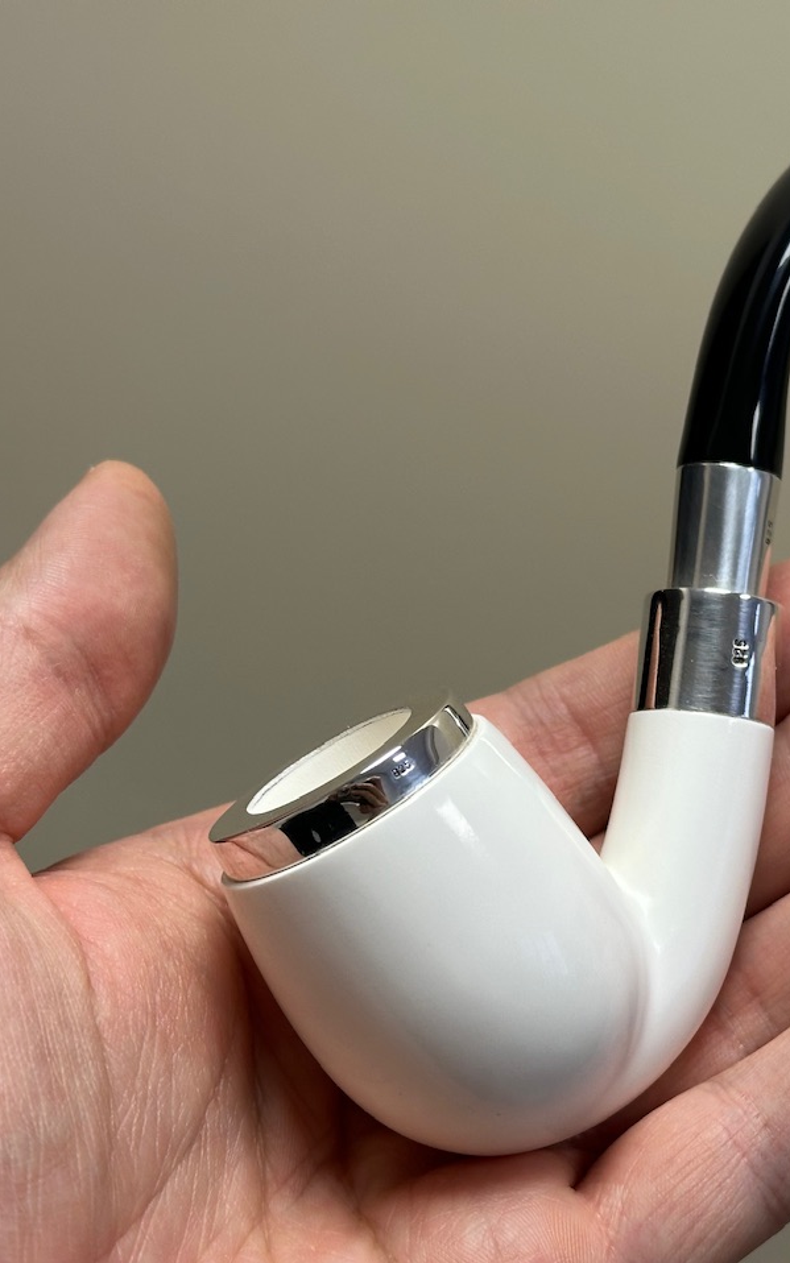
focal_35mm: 68
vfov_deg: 30.2
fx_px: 2342
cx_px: 607
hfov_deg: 19.0
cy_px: 632
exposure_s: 1/121
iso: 80
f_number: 1.78
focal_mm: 6.86
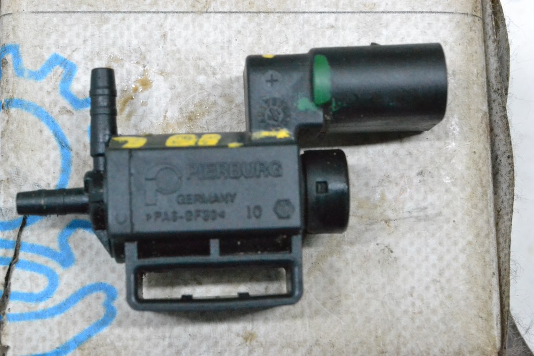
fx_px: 1224
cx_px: 267
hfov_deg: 24.6
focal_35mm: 82
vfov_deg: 16.6
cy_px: 178
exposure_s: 1/125
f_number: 10
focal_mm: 55
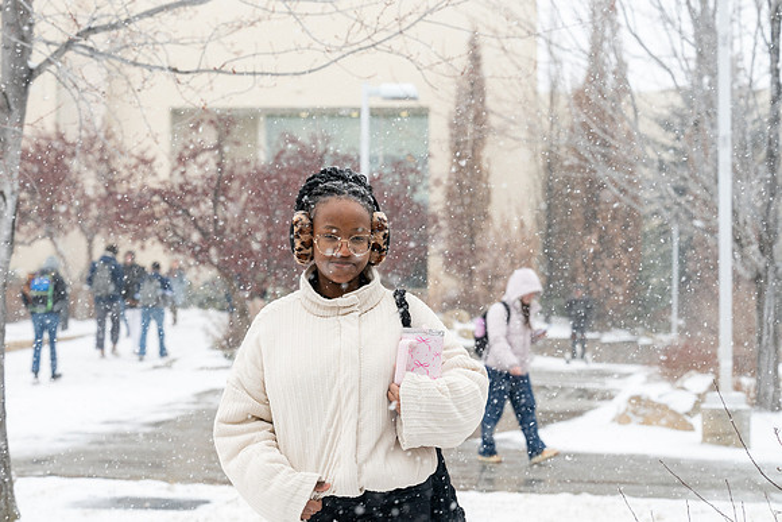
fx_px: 1651
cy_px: 261
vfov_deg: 18.0
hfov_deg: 26.6
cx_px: 391
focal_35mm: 76
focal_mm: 76
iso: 500
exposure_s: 1/400
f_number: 5.6
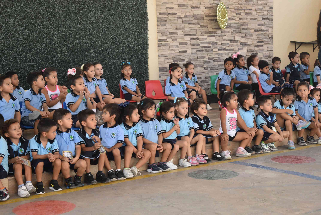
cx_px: 160
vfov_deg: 19.0
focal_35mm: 72
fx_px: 642
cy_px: 108
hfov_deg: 28.1
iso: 800
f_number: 5.3
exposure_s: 1/250
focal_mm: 48
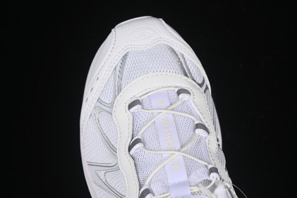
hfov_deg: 27.0
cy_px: 99
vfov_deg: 18.2
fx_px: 619
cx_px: 148
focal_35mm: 75
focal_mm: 50
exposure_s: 1/80
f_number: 7.1
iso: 160
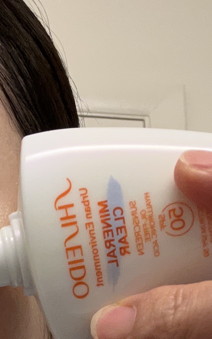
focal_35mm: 82
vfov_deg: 23.4
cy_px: 392
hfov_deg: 15.4
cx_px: -37
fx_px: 759
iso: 125
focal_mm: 2.69
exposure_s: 1/60
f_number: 1.9
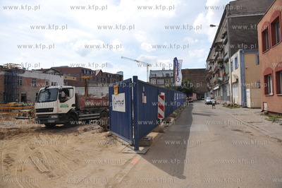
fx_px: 188
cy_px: 94
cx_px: 141
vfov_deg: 53.1
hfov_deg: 73.8
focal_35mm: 24
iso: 400
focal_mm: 24
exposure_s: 1/3200
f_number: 5.6
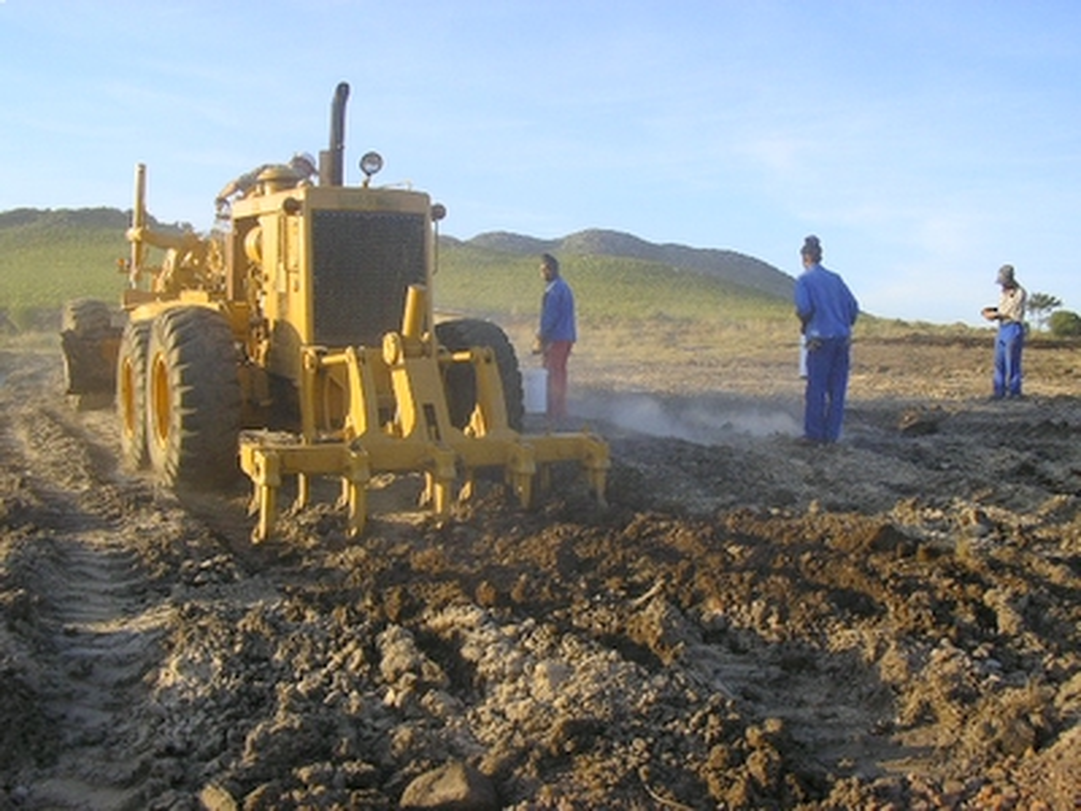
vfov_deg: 37.7
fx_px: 1187
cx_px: 540
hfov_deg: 49.0
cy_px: 406
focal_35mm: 38
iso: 50
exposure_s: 1/250
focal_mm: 5.8
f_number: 4.1
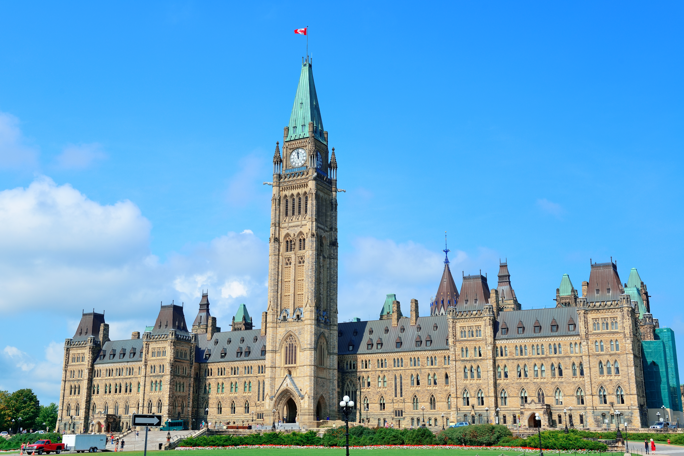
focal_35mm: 44
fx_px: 836
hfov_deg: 44.5
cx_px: 342
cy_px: 228
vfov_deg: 30.5
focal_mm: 44
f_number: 8
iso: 100
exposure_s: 1/500
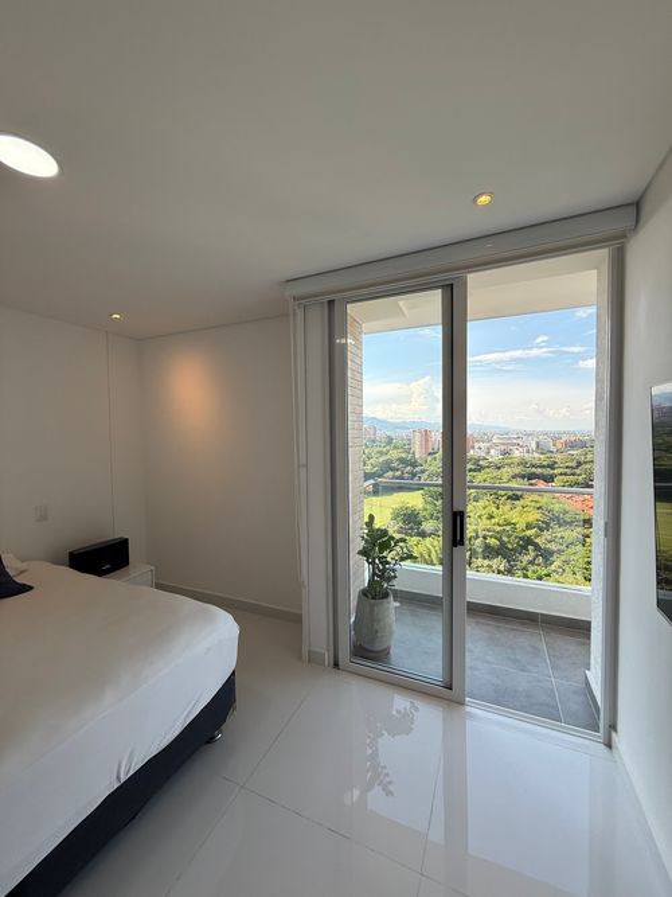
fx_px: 362
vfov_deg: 102.1
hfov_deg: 85.7
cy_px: 448
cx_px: 336
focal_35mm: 14
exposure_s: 1/439
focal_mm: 2.22
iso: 64
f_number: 2.2
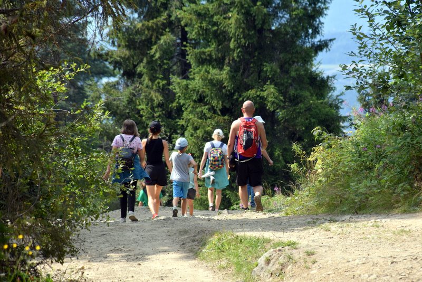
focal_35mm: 300
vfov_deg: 4.6
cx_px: 211
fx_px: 3518
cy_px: 141
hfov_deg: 6.9
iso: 720
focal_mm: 200
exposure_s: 1/1000
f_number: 8
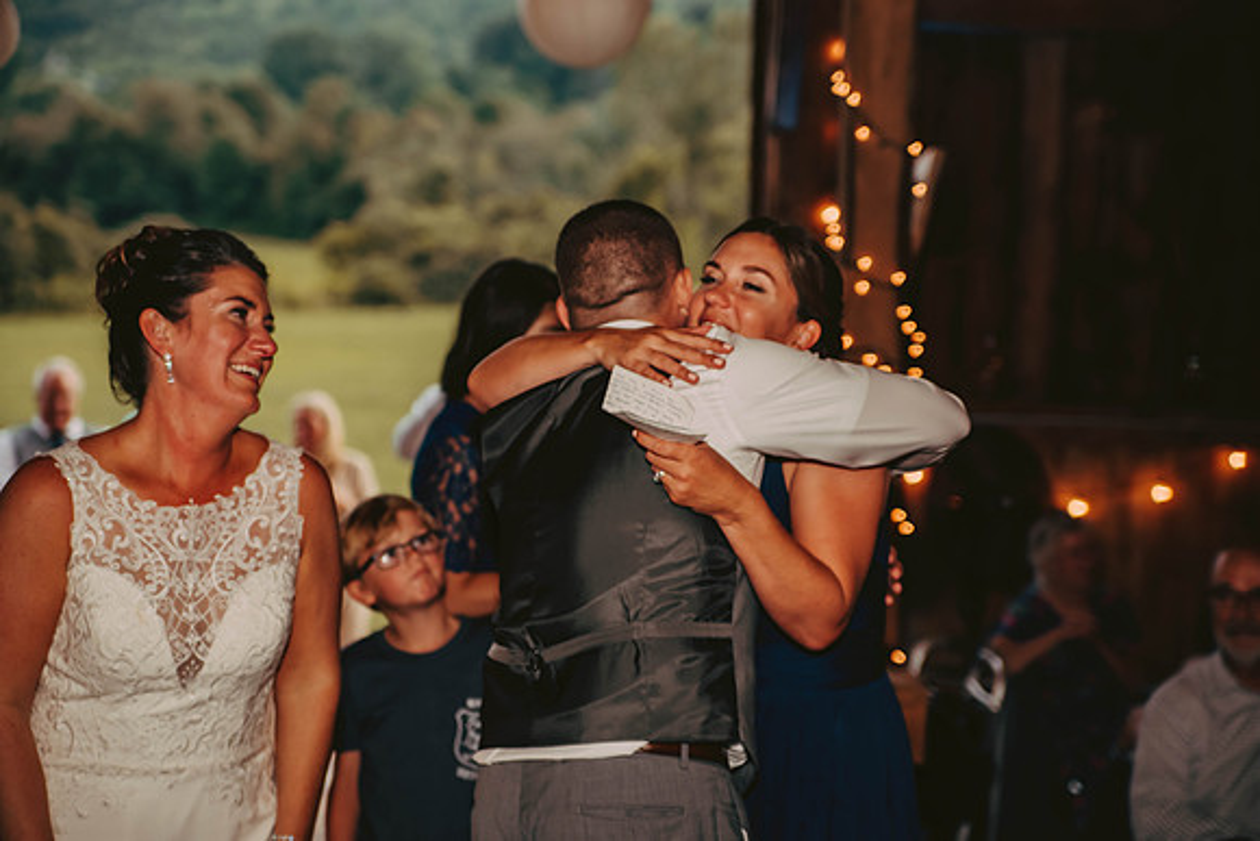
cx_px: 630
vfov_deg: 18.2
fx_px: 2625
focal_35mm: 75
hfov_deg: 27.0
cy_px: 420
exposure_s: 1/200
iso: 800
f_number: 2.8
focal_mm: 75
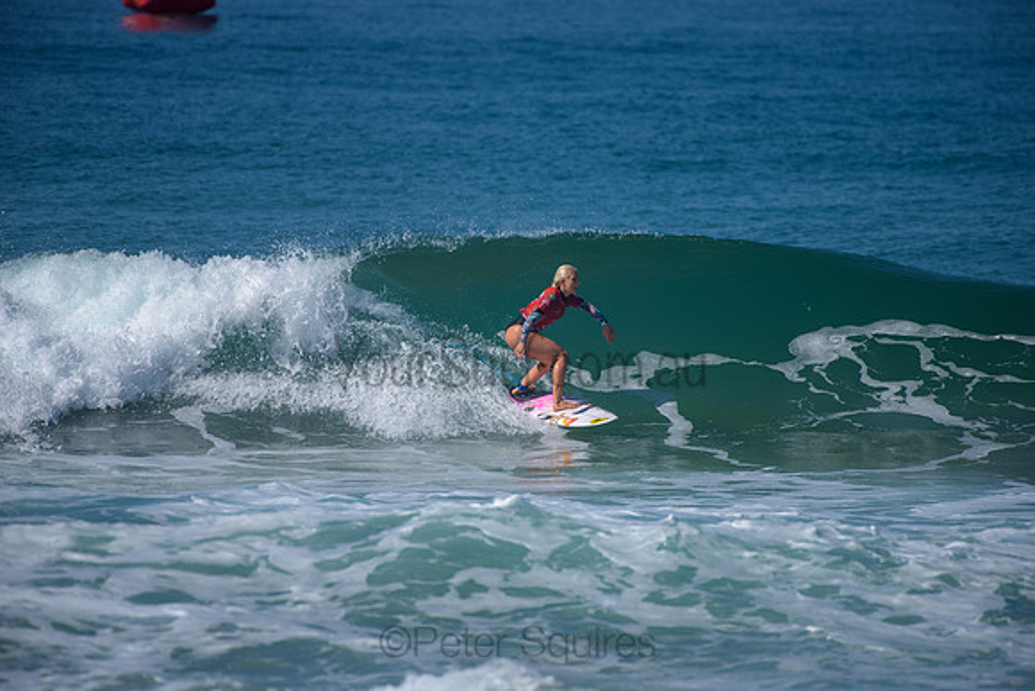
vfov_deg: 2.8
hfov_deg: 4.1
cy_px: 346
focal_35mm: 500
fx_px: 14378
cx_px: 518
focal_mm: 500
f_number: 5.6
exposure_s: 1/2000
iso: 140
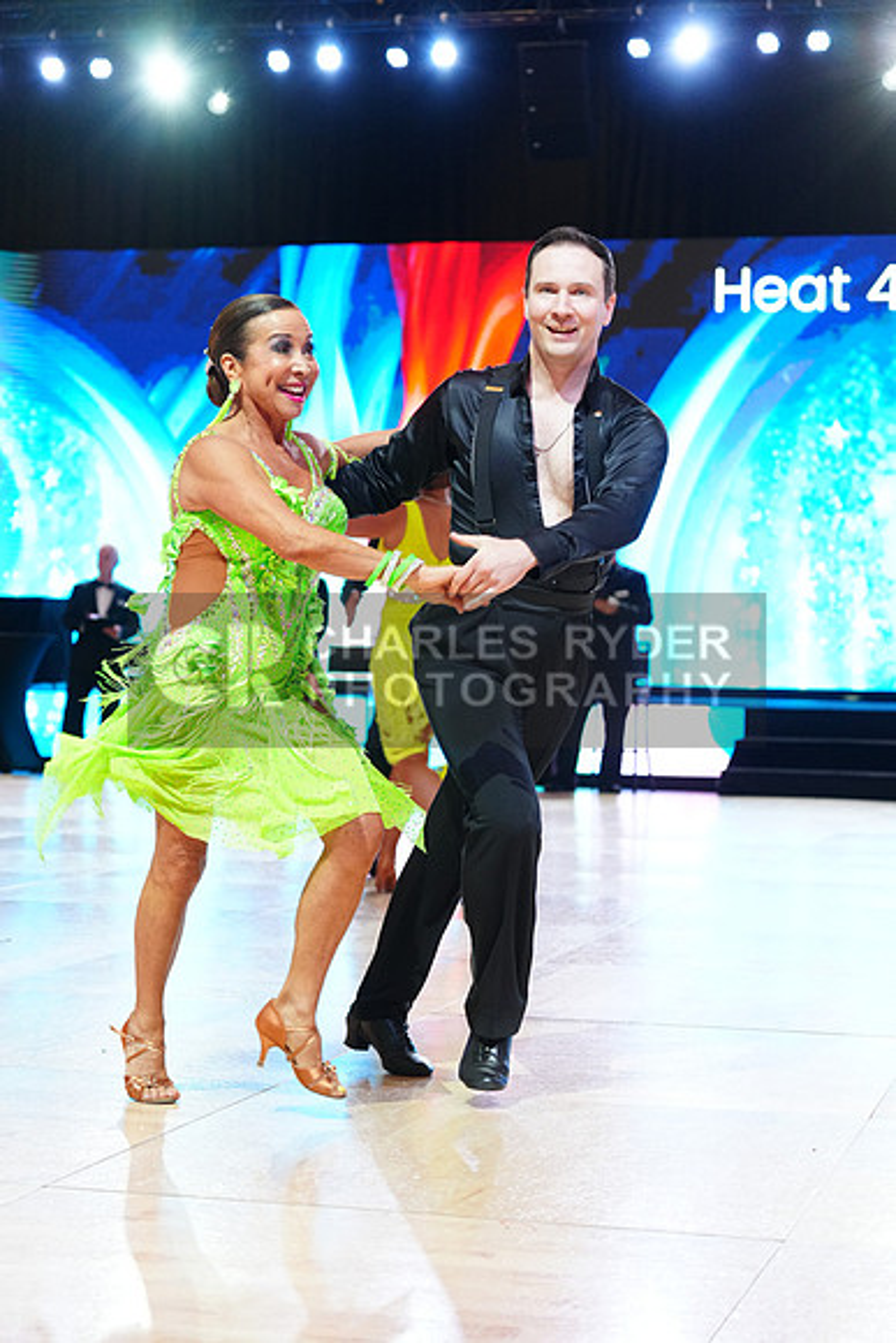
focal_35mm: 70
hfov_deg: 19.5
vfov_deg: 28.8
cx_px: 448
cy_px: 672
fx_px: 2612
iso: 2500
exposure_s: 1/250
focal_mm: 70
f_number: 4
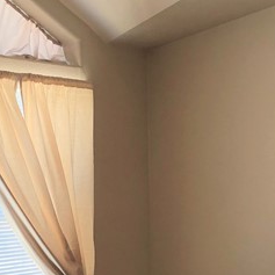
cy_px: 232
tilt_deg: -3.7
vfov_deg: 16.1
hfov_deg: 16.3
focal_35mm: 107
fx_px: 962
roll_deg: +2.1
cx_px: 125
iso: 64
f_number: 1.8
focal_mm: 3.99
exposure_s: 1/120
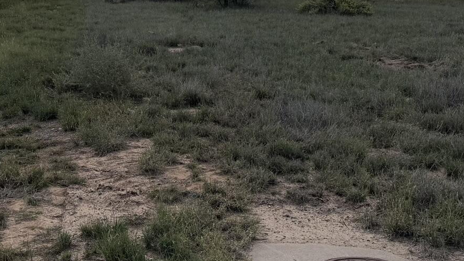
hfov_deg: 33.9
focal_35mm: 61
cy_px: 55
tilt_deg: -6.0
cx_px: 142
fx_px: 751
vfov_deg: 19.5
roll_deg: +1.3
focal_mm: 6.76
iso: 80
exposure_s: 1/7353
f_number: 1.78
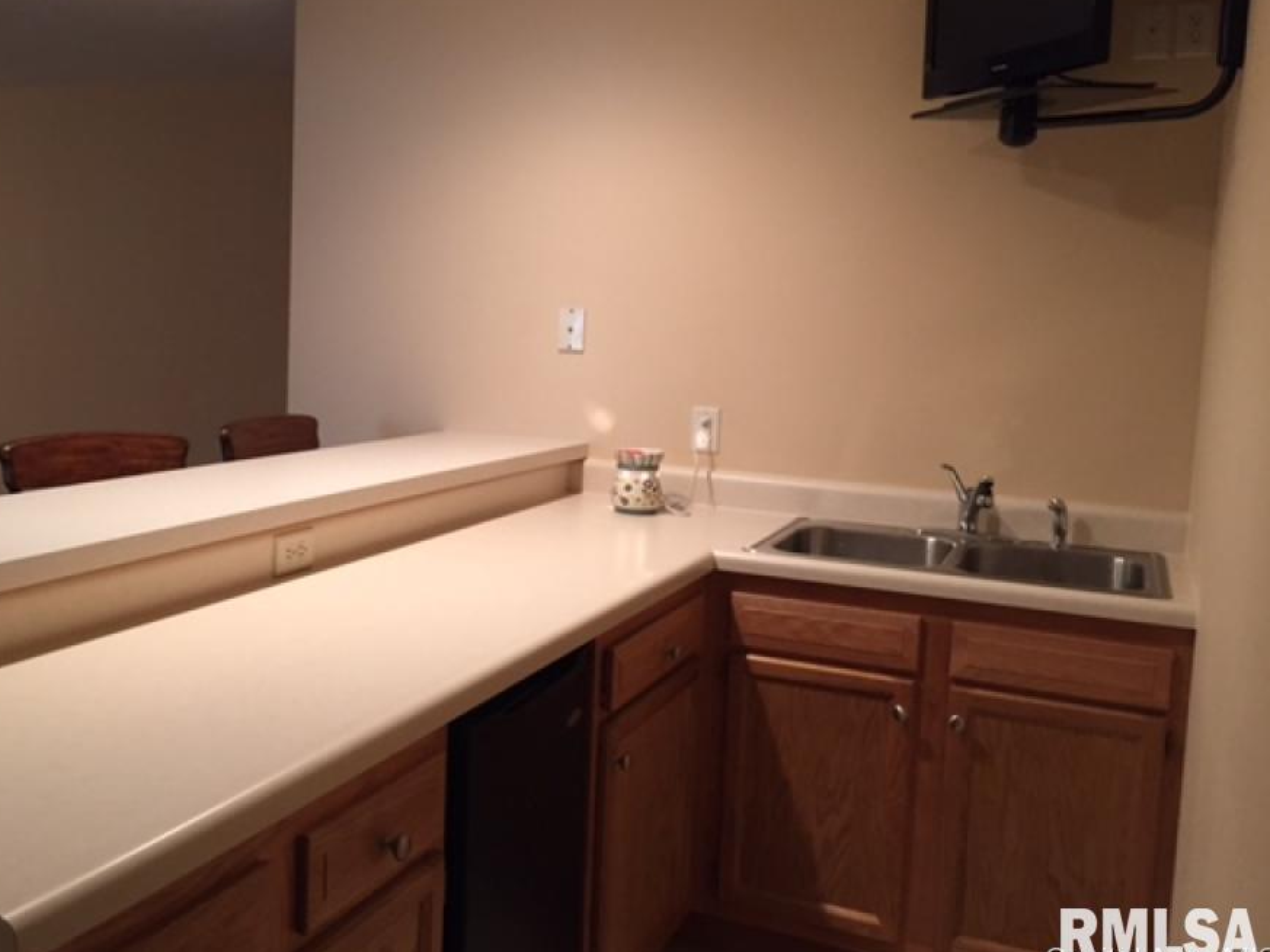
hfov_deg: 53.7
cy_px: 424
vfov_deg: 41.7
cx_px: 537
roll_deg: -2.4
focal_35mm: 34
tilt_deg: -6.2
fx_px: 1248
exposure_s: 1/30
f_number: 2.2
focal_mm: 4.15
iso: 125
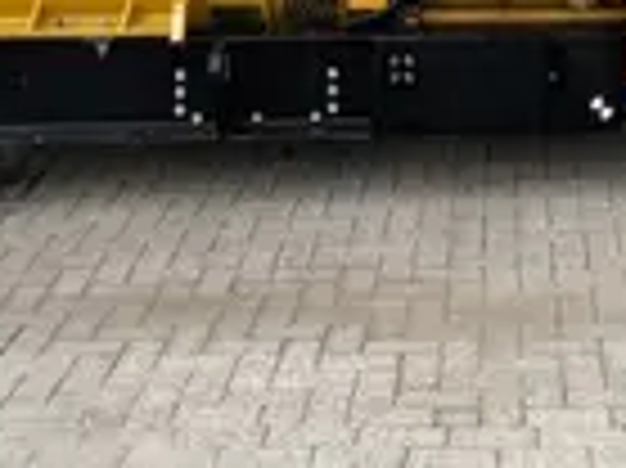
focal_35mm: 90
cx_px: 513
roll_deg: +0.1
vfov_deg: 14.8
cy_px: -306
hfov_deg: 21.5
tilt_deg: -0.4
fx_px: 1626
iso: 32
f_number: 1.6
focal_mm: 4.2
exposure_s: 1/2353
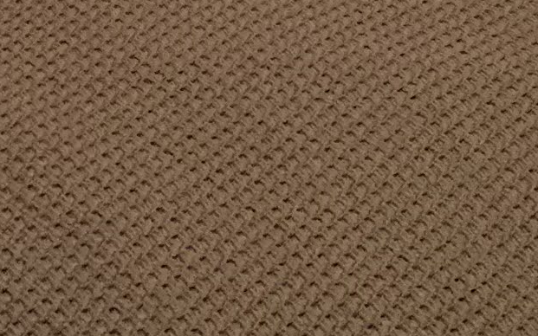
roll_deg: +0.0
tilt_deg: -16.6
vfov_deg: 6.7
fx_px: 2624
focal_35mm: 179
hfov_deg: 11.6
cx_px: 11
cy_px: -661
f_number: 1.8
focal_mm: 4.25
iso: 250
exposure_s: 1/40
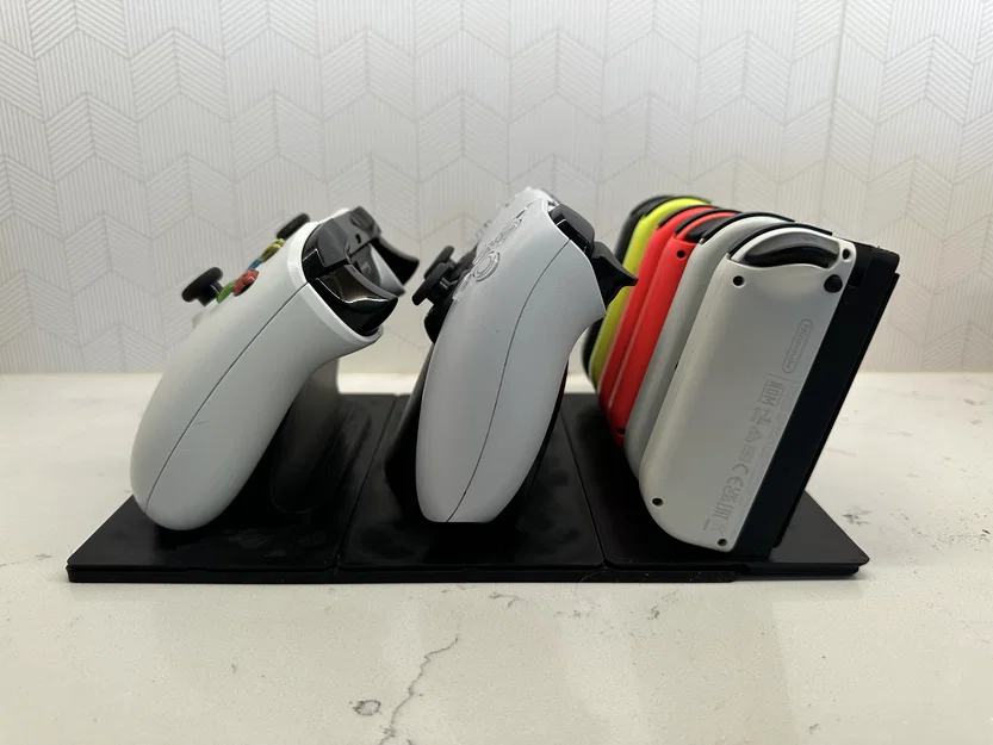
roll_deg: +0.1
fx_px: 689
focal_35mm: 24
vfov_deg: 56.8
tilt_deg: -16.8
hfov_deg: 71.6
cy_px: 372
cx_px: 496
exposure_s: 1/101
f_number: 1.78
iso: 160
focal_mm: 6.86
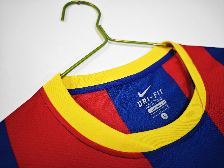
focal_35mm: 23
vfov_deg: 58.9
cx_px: 112
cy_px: 84
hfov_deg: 73.9
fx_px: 149
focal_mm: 8.67
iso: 142
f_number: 1.75
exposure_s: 1/120
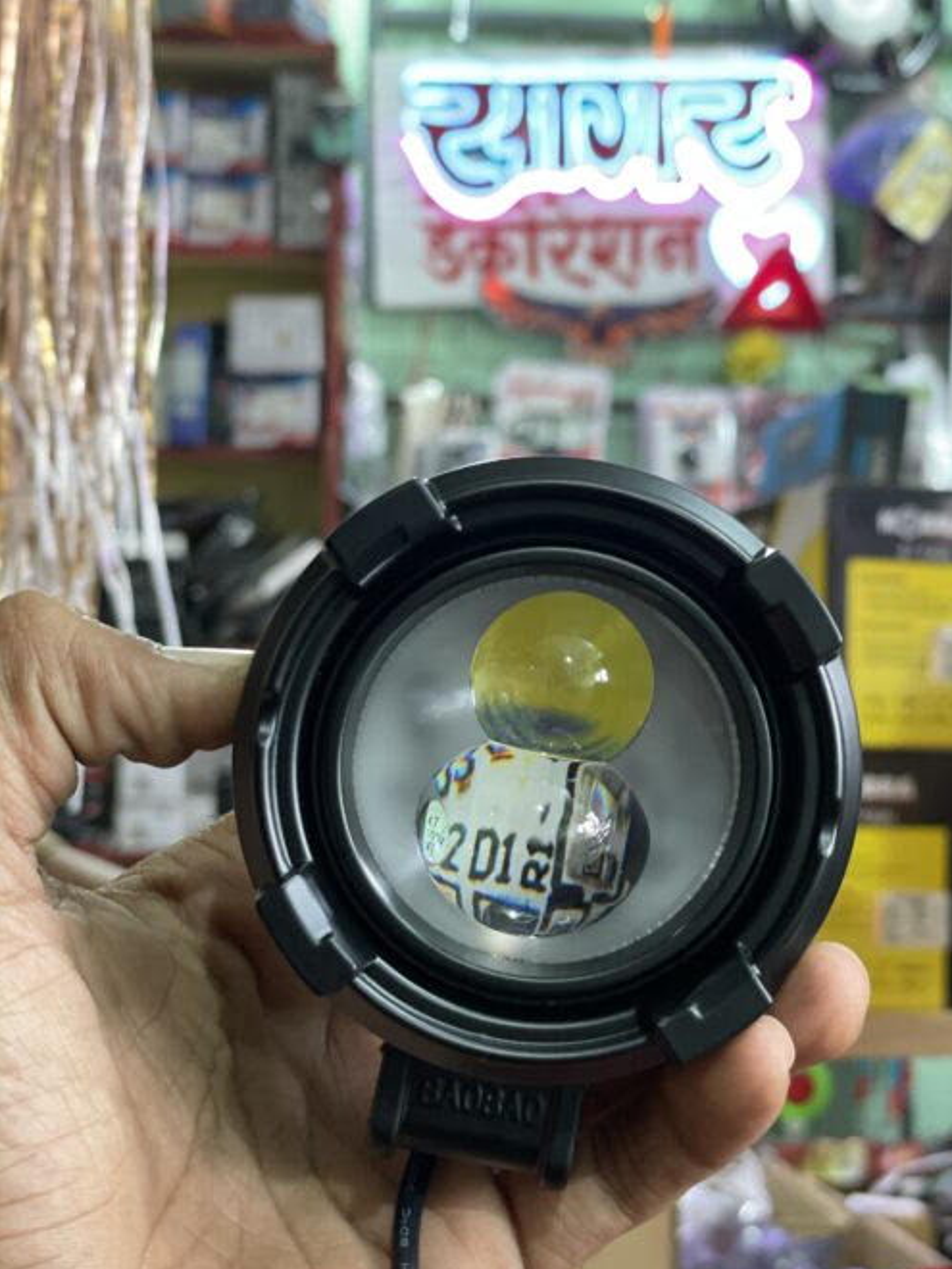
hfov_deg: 23.2
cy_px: 721
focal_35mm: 63
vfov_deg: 30.7
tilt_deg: +2.1
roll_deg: +0.0
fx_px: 2310
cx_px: 575
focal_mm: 6
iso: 400
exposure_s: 1/33
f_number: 2
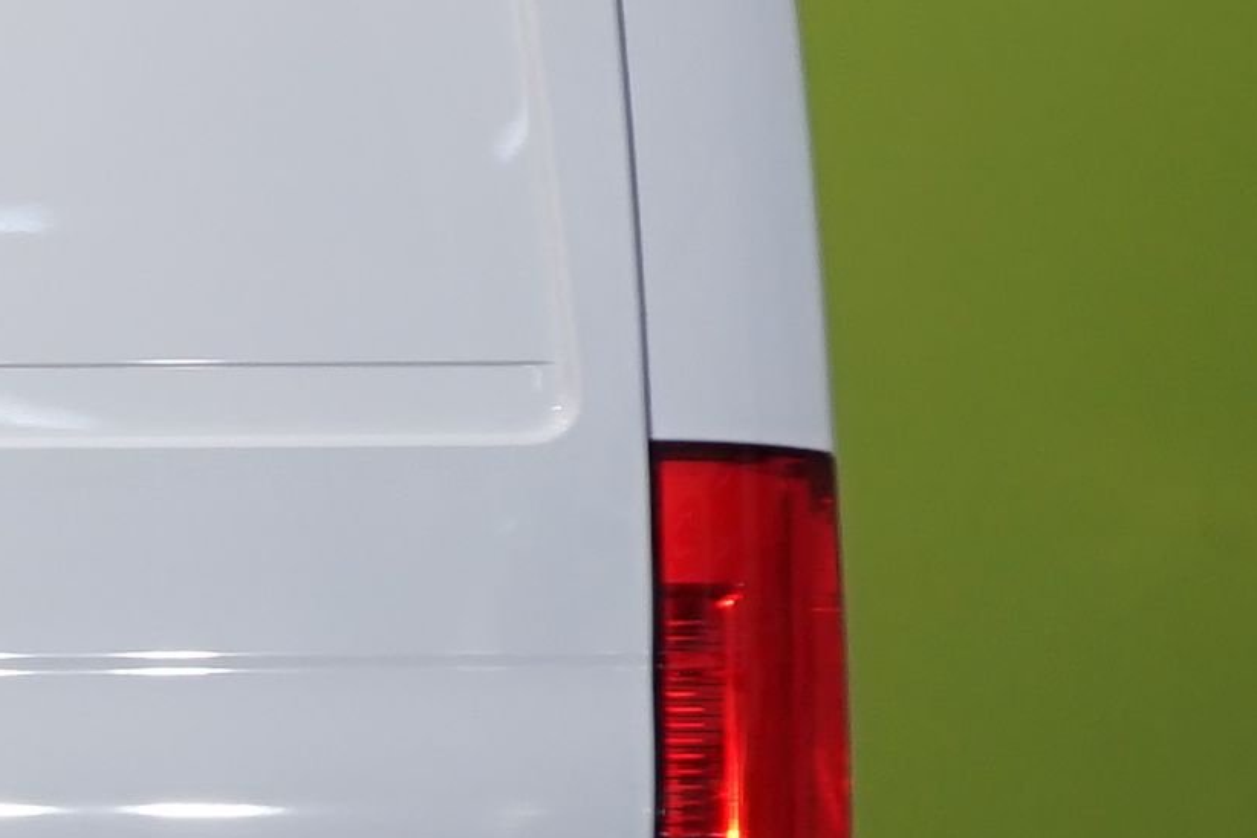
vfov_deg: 4.3
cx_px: -3323
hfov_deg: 5.7
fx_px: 11207
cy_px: 977
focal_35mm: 321
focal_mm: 44
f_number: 5.6
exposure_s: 1/30
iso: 400
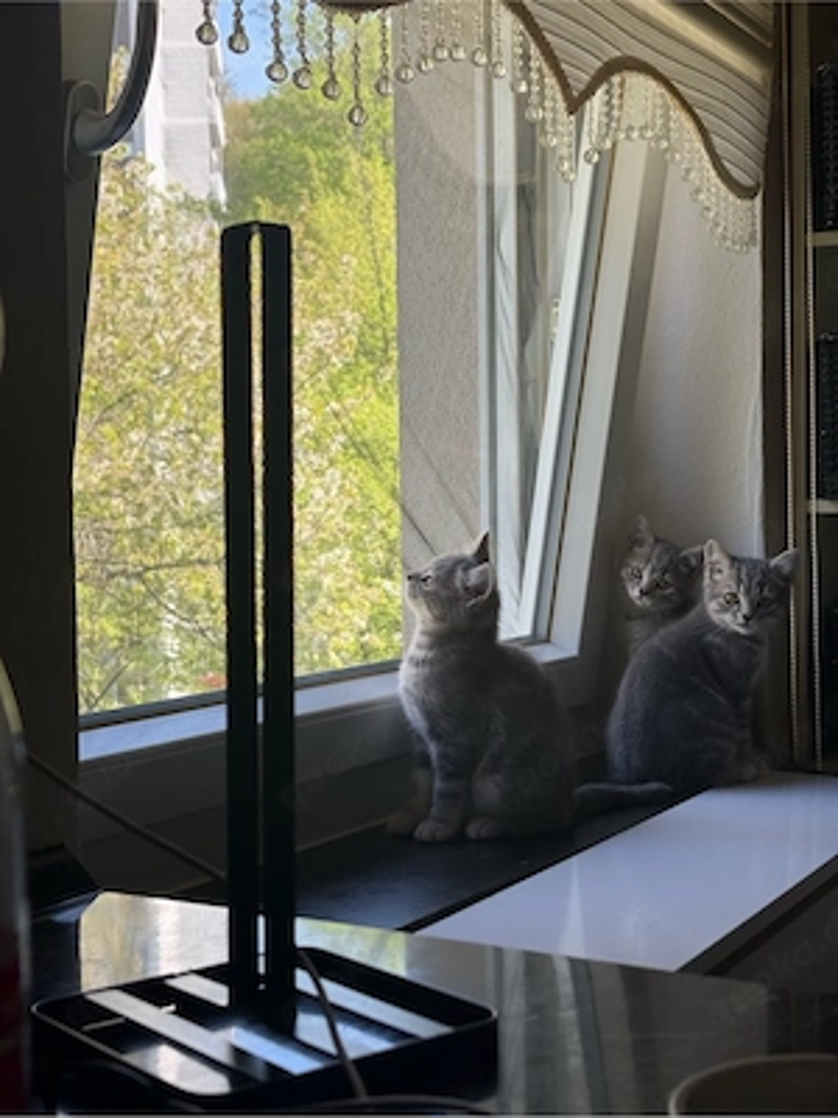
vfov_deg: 36.8
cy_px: 559
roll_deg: +0.9
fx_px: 1678
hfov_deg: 28.0
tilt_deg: -1.5
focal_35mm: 52
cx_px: 419
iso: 25
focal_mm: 5.96
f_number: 1.6
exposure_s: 1/151
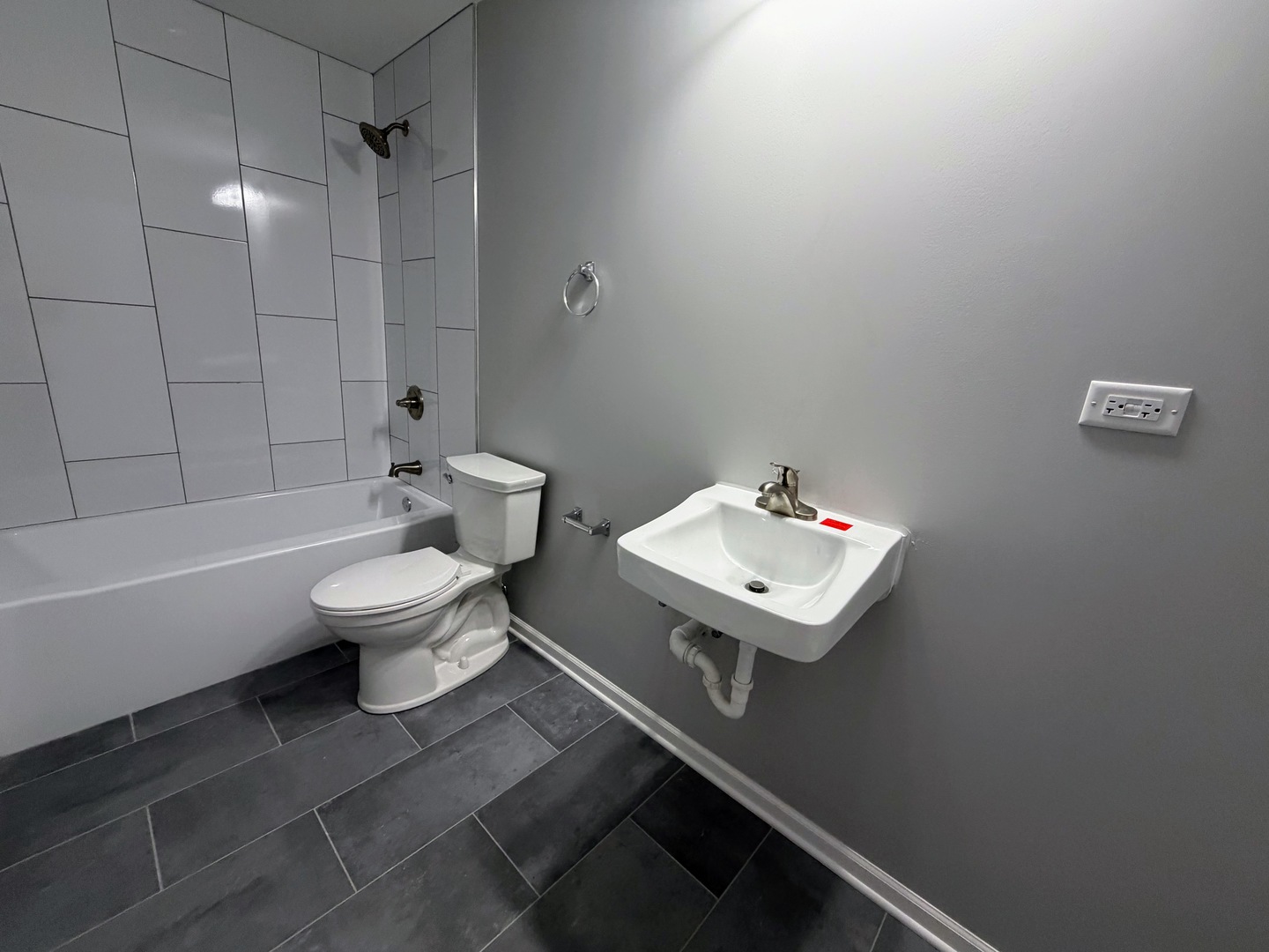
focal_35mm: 14
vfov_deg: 85.7
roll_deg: -4.2
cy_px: 476
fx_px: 513
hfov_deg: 102.1
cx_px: 634
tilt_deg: -14.2
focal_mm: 2.22
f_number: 2.2
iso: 320
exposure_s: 1/121
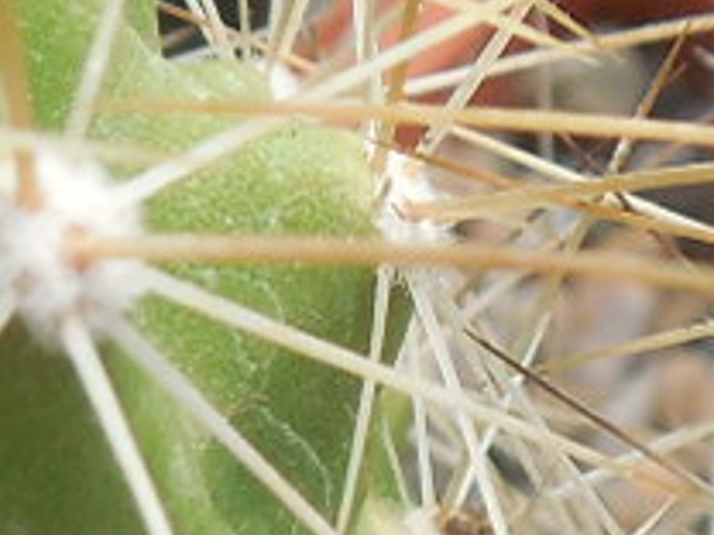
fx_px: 4930
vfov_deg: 6.2
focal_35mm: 239
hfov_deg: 8.3
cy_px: 497
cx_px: 604
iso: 125
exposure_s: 1/320
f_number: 3.6
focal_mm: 5.6
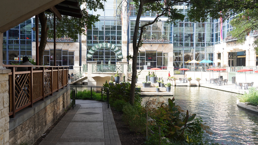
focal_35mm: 41
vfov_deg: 29.0
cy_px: 72
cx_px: 129
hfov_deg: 49.4
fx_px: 280
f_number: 8
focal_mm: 39
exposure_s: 1/100
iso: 200
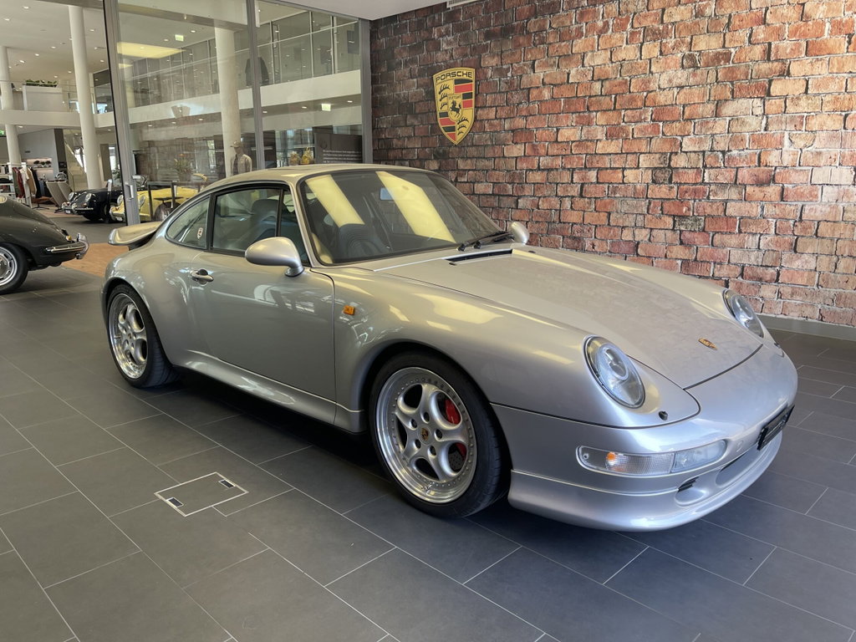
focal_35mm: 25
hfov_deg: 69.4
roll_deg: +0.6
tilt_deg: -13.9
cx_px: 428
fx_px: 618
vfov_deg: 54.9
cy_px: 321
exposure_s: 1/121
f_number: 1.6
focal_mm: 5.1
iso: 50
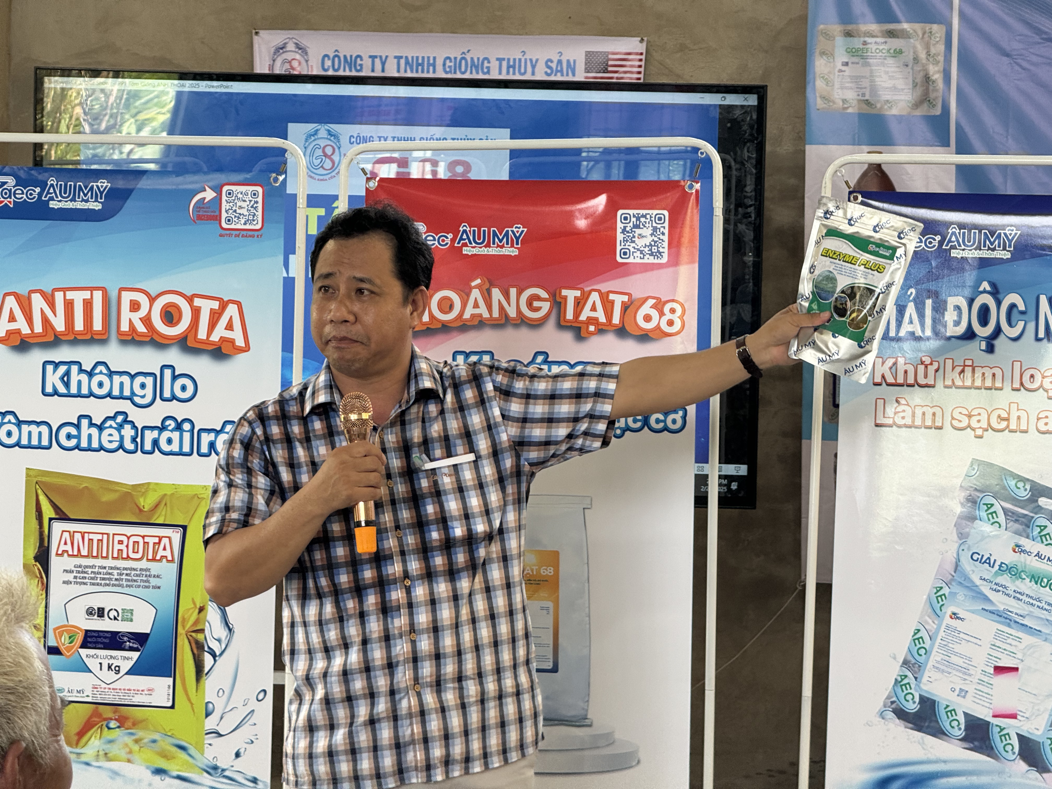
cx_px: 526
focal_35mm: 120
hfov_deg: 16.4
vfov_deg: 12.3
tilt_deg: -1.3
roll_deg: -1.8
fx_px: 3647
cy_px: 394
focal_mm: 15.66
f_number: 2.8
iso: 80
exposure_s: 1/99
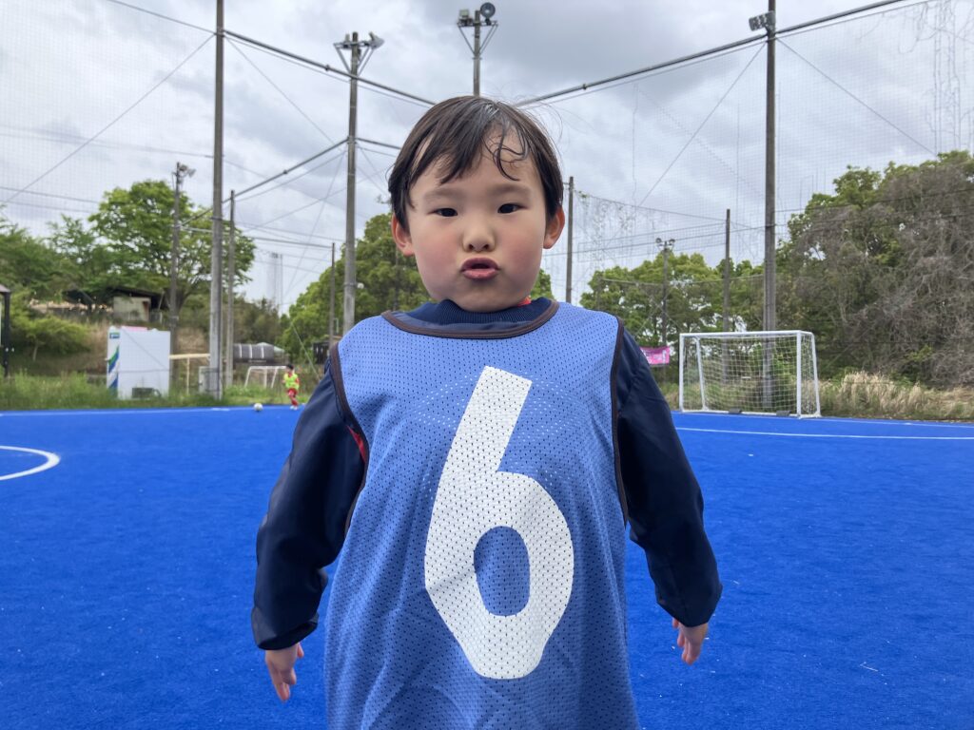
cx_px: 487
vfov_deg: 49.7
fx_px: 788
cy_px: 365
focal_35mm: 28
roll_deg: -3.8
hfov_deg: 63.4
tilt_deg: +2.1
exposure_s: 1/360
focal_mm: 3.99
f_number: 1.8
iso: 32
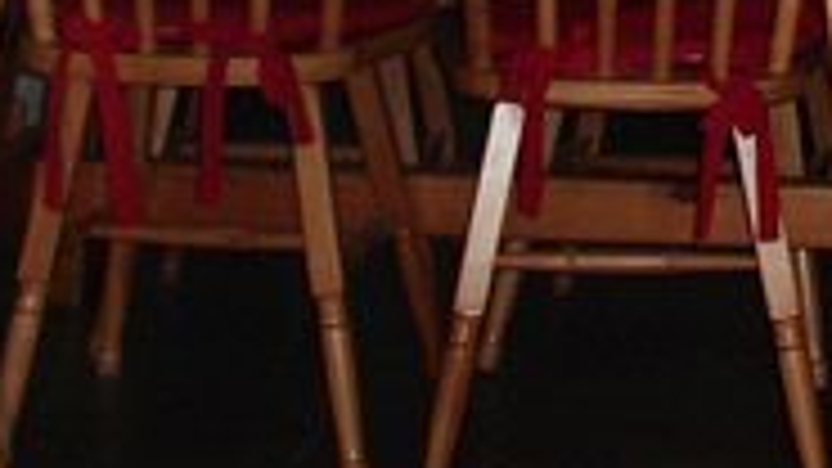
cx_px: 1057
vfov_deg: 8.4
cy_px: -486
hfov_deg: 15.1
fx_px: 3000
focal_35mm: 136
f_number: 2.9
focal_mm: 6.3
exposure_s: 1/60
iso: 200
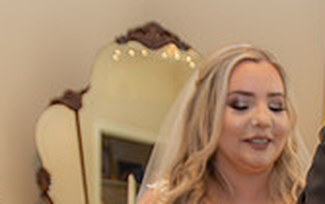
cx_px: 271
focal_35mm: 60
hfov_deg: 32.8
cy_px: 346
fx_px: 532
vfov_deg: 18.1
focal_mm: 17
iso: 640
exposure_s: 1/60
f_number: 2.8
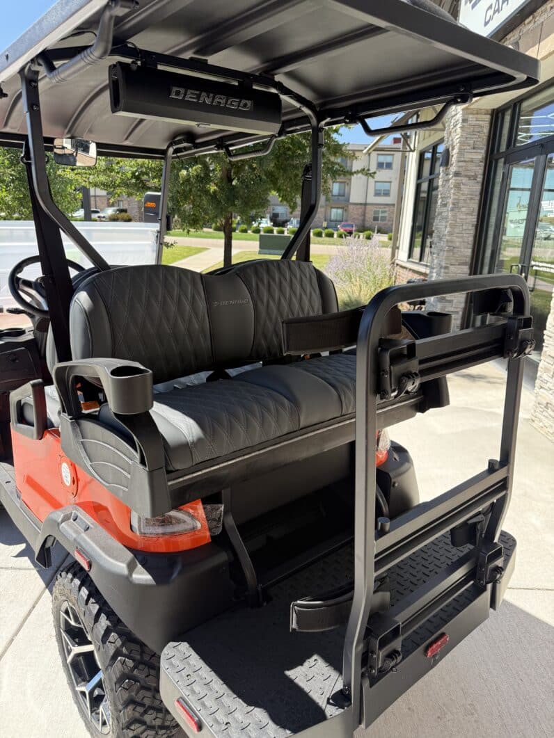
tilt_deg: -15.8
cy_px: 369
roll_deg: -2.9
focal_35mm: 24
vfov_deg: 71.6
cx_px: 277
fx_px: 512
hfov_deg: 56.8
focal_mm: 6.76
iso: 100
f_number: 1.78
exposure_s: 1/1271
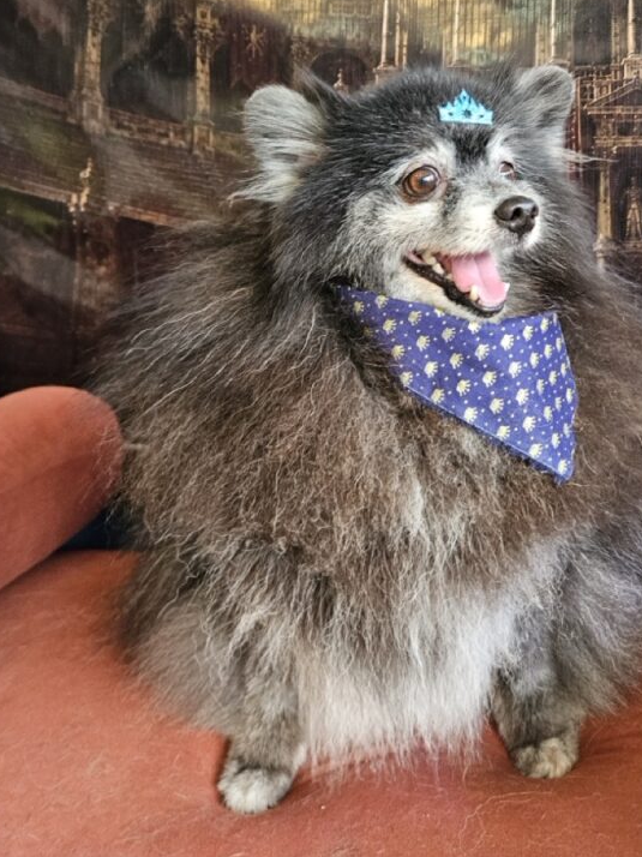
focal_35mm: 33
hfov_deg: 42.5
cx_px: 408
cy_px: 282
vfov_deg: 54.2
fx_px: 817
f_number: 1.8
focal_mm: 5.4
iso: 500
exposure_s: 1/170
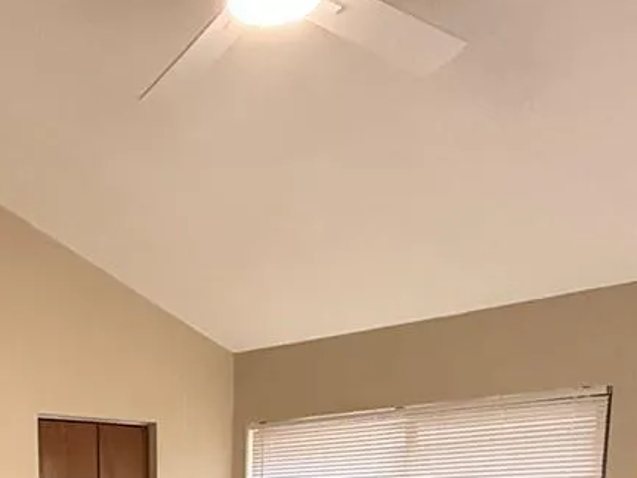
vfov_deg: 23.5
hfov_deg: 35.0
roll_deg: +1.6
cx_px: 81
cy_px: 678
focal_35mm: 52
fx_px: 957
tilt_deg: -6.8
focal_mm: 2.22
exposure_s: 1/120
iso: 320
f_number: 2.2
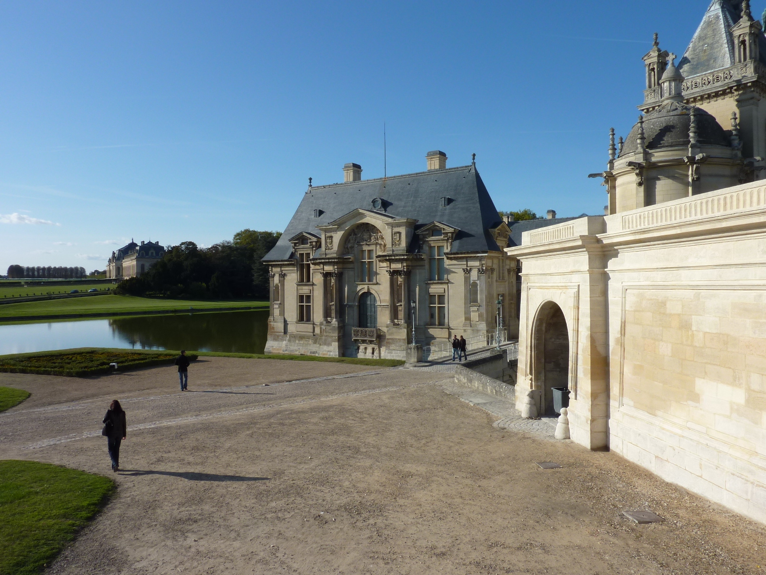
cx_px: 383
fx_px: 553
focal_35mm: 25
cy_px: 288
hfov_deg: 69.4
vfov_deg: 54.9
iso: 80
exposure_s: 1/400
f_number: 5.6
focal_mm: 4.1
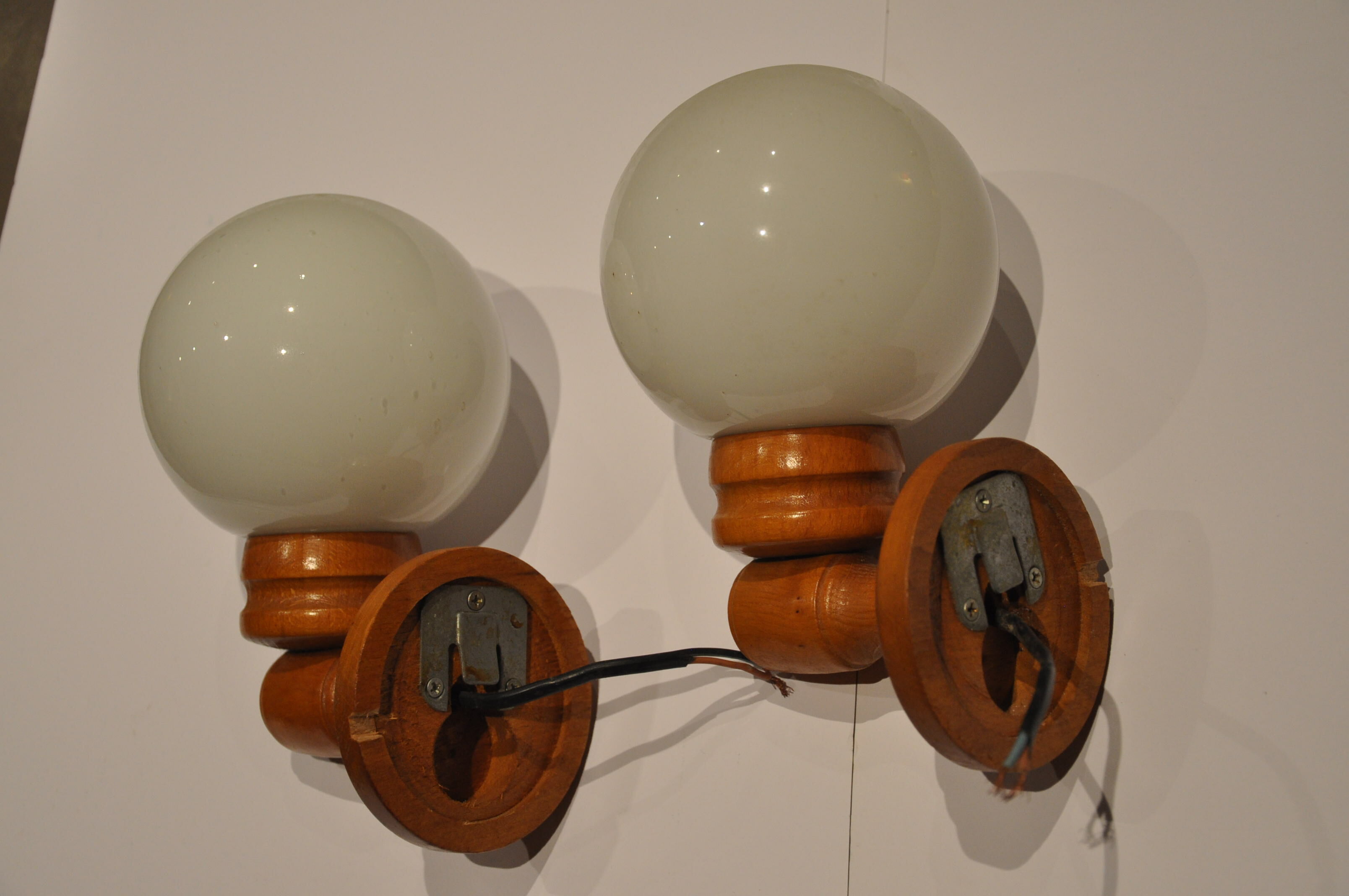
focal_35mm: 57
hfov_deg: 35.1
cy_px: 448
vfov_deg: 23.7
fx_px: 2133
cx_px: 674
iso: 720
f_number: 4.5
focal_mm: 38
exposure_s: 1/60
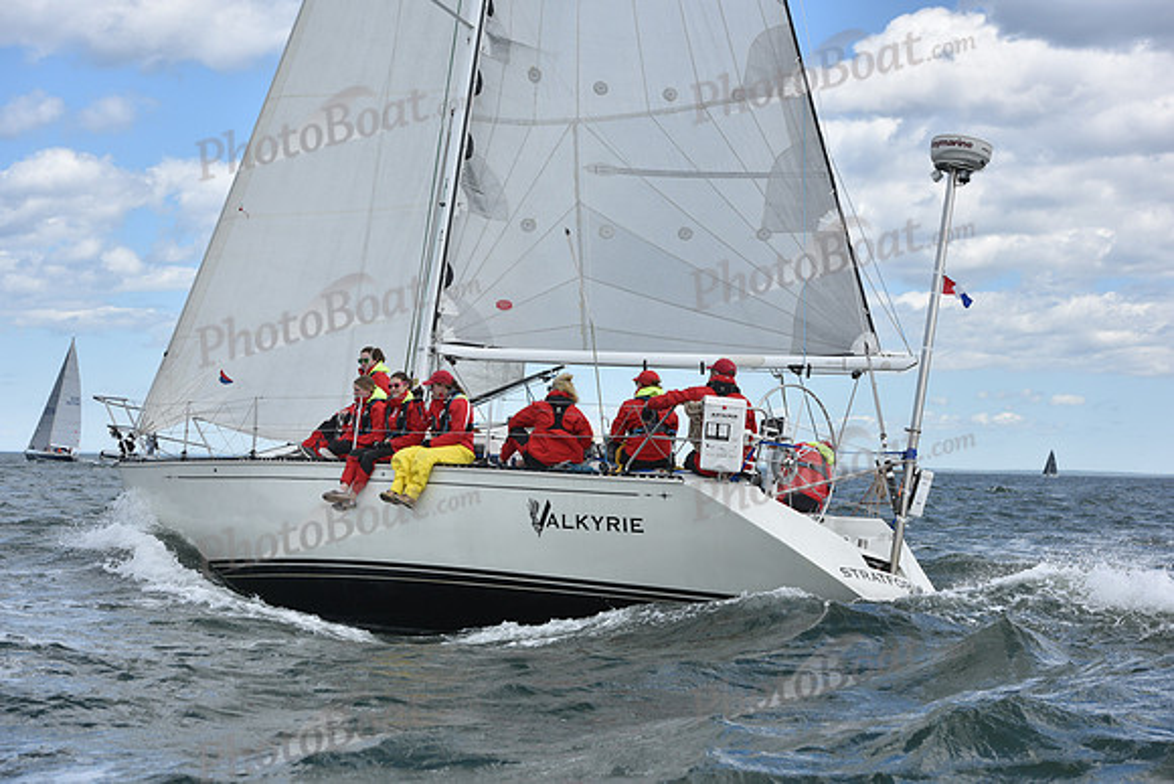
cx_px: 587
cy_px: 392
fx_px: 2283
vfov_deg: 19.5
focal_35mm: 70
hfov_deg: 28.8
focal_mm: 70
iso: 320
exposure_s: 1/1250
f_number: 6.3
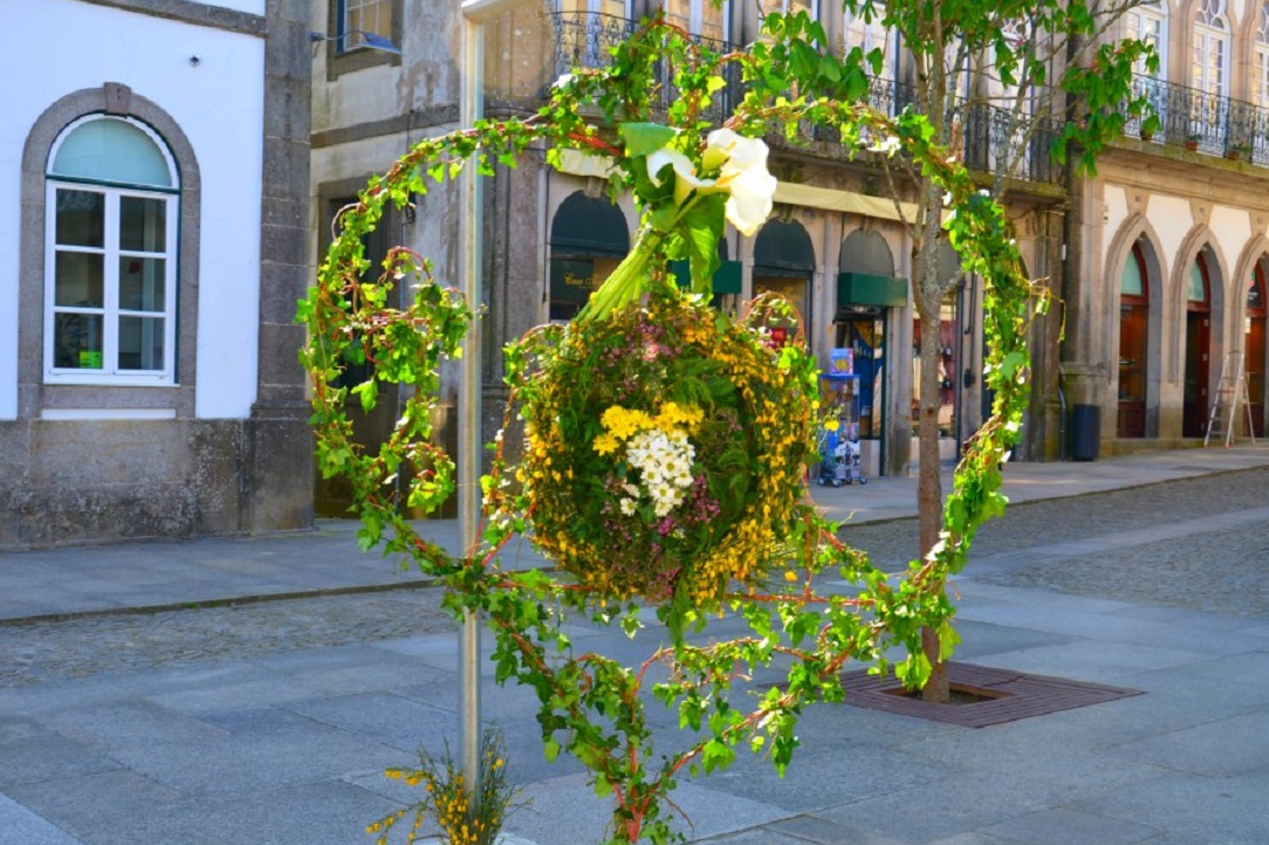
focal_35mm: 40
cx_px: 681
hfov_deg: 48.4
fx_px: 1409
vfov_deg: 33.4
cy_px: 460
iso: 100
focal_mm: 24
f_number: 5.6
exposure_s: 1/125
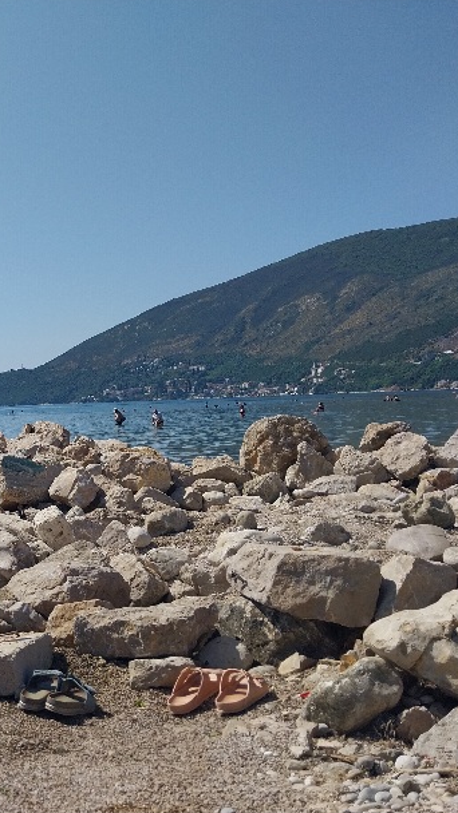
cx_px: -47
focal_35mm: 38
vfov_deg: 52.8
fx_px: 820
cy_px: 405
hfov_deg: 28.3
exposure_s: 1/1667
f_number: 1.8
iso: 20
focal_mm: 4
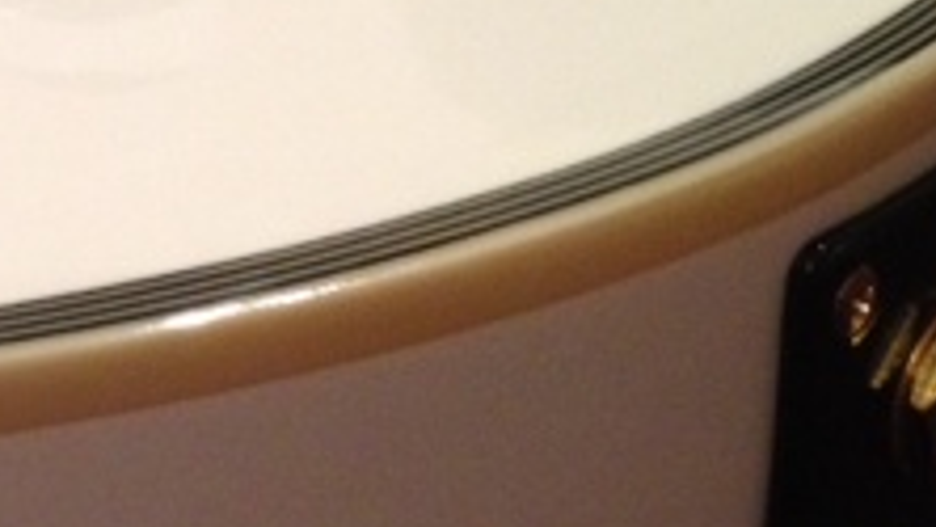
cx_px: -282
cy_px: 181
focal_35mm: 110
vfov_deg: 11.0
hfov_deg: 18.1
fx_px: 2731
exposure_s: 1/20
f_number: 2.4
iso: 320
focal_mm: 4.28
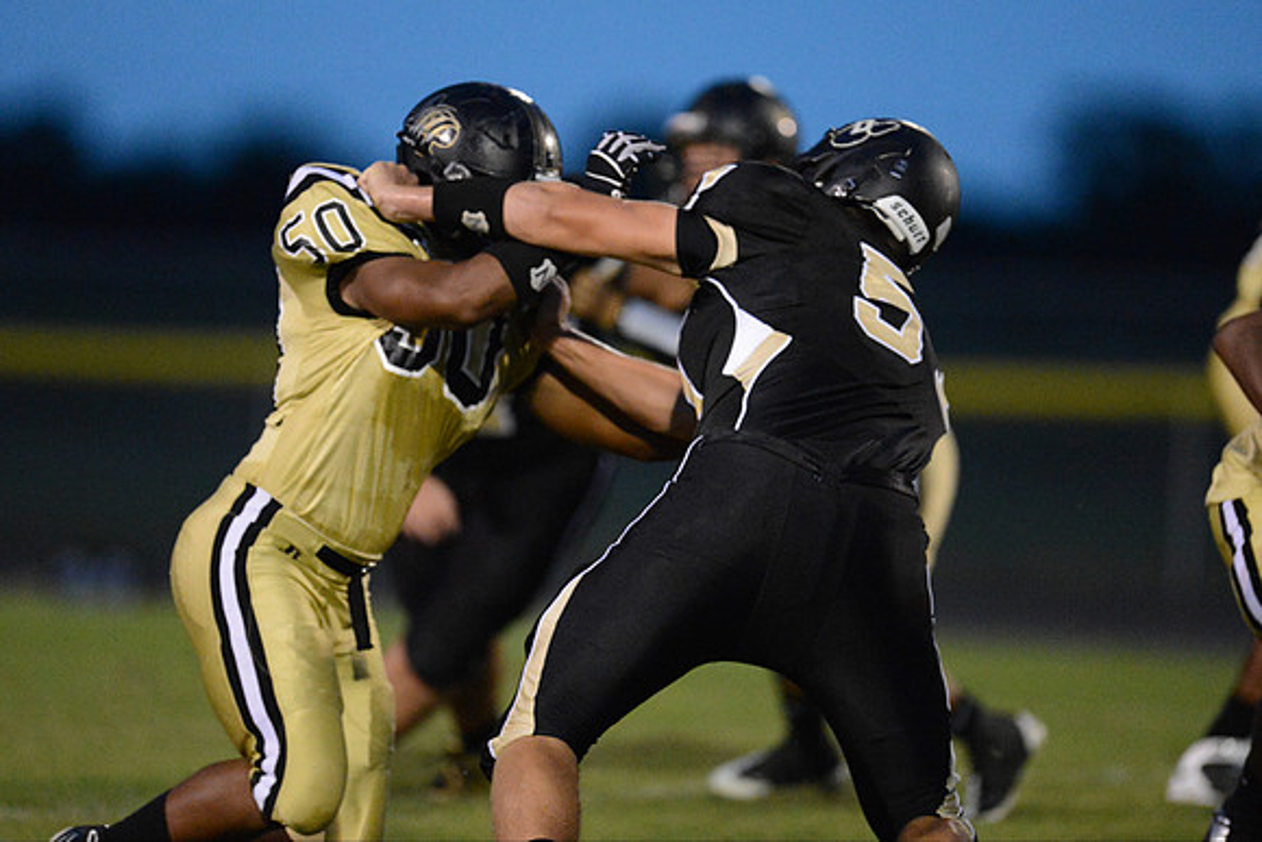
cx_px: 631
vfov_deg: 3.4
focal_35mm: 400
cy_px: 421
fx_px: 14025
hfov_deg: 5.2
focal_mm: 400
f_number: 2.8
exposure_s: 1/800
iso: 12800
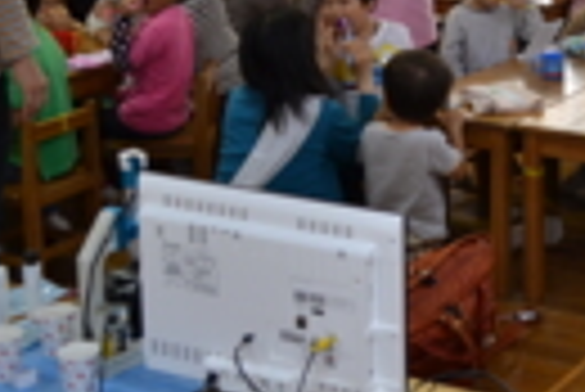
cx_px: 706
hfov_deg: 22.5
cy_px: -74
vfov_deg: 15.9
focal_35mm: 83
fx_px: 1350
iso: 400
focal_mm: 18
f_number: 4
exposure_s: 1/60
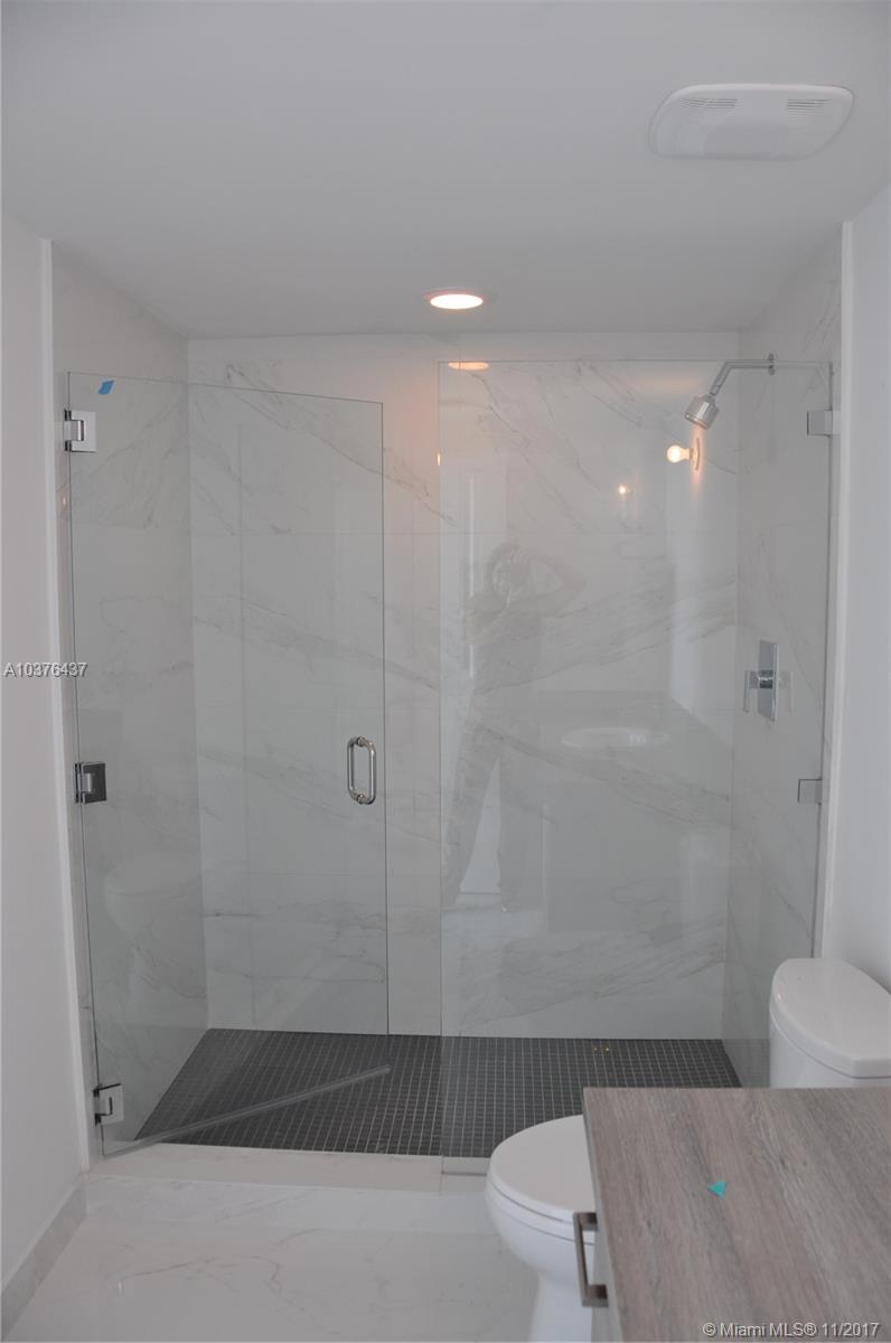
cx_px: 446
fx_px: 1006
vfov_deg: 67.5
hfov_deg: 47.8
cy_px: 672
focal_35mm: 27
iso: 360
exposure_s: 1/30
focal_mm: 18
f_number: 5.6
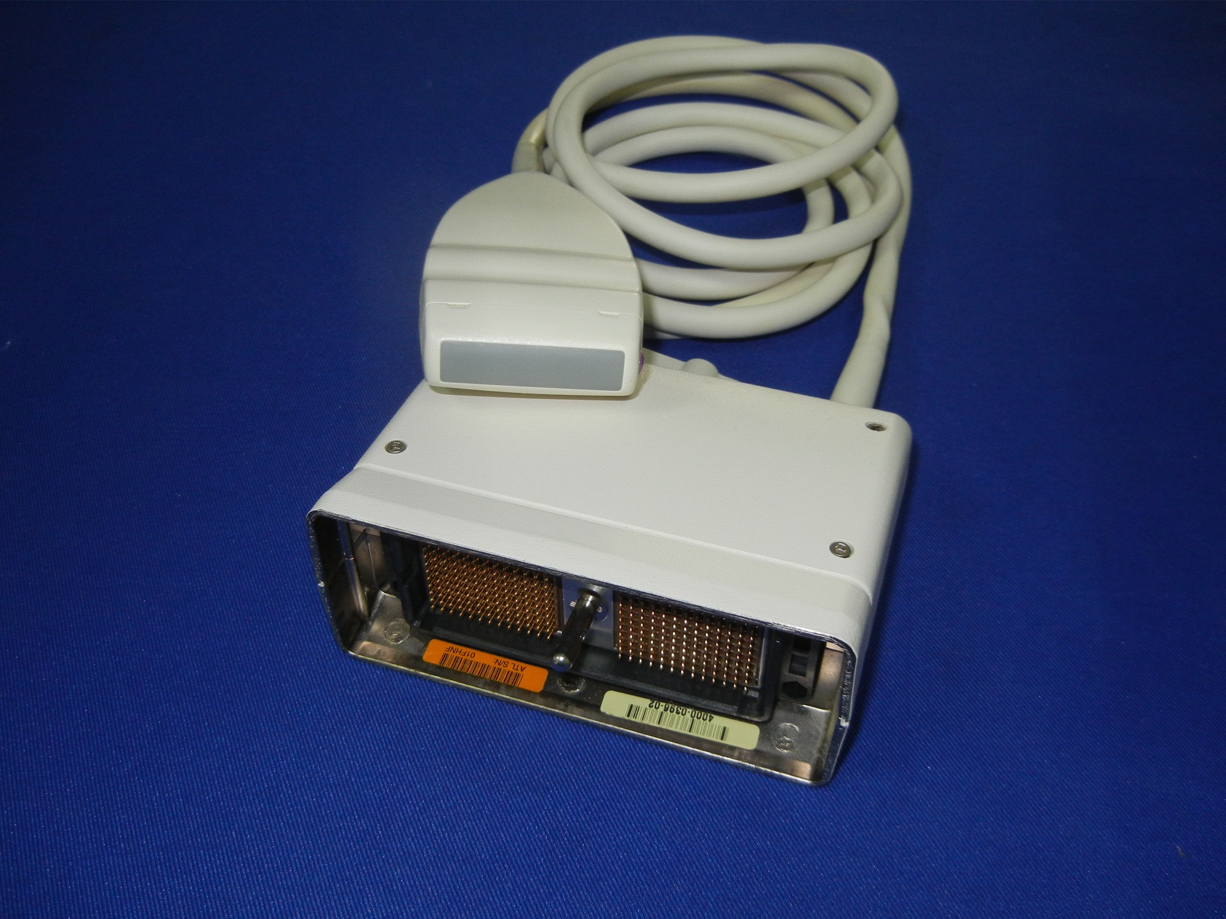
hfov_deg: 60.0
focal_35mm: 30
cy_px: 460
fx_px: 1062
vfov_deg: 46.8
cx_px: 613
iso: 200
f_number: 3.5
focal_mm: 5.4
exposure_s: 1/30
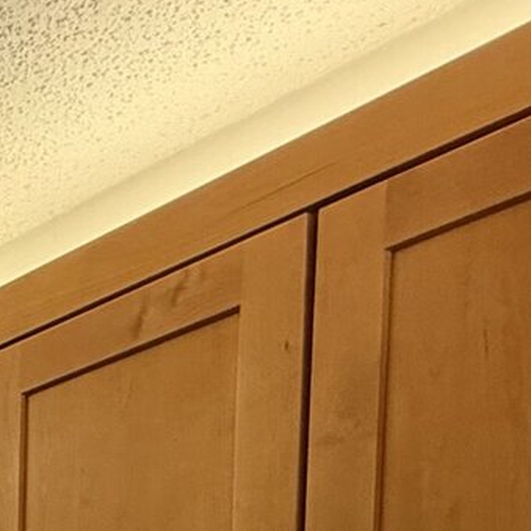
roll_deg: +0.4
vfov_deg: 19.4
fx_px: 1215
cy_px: 916
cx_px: -512
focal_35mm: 70
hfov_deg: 17.8
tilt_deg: -3.9
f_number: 2.2
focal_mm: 2.22
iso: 320
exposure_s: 1/120
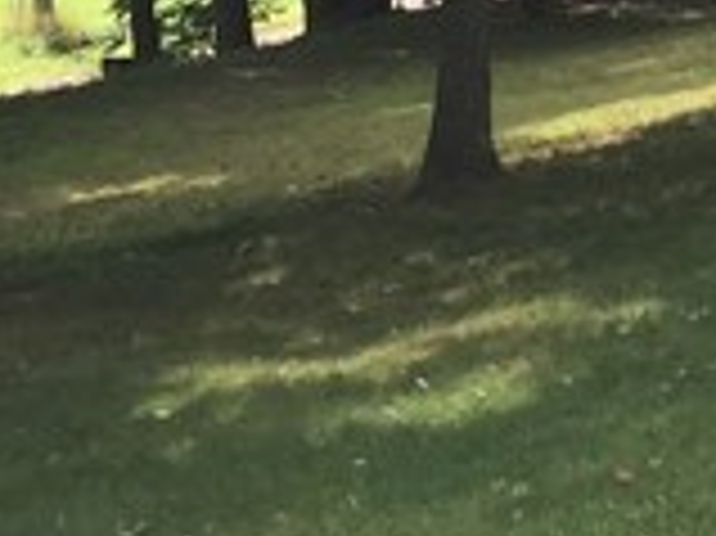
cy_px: -149
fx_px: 3865
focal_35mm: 187
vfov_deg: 7.8
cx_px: 1437
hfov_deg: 9.8
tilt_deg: -5.8
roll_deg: -4.6
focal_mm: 4.15
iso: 32
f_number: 2.2
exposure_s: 1/384
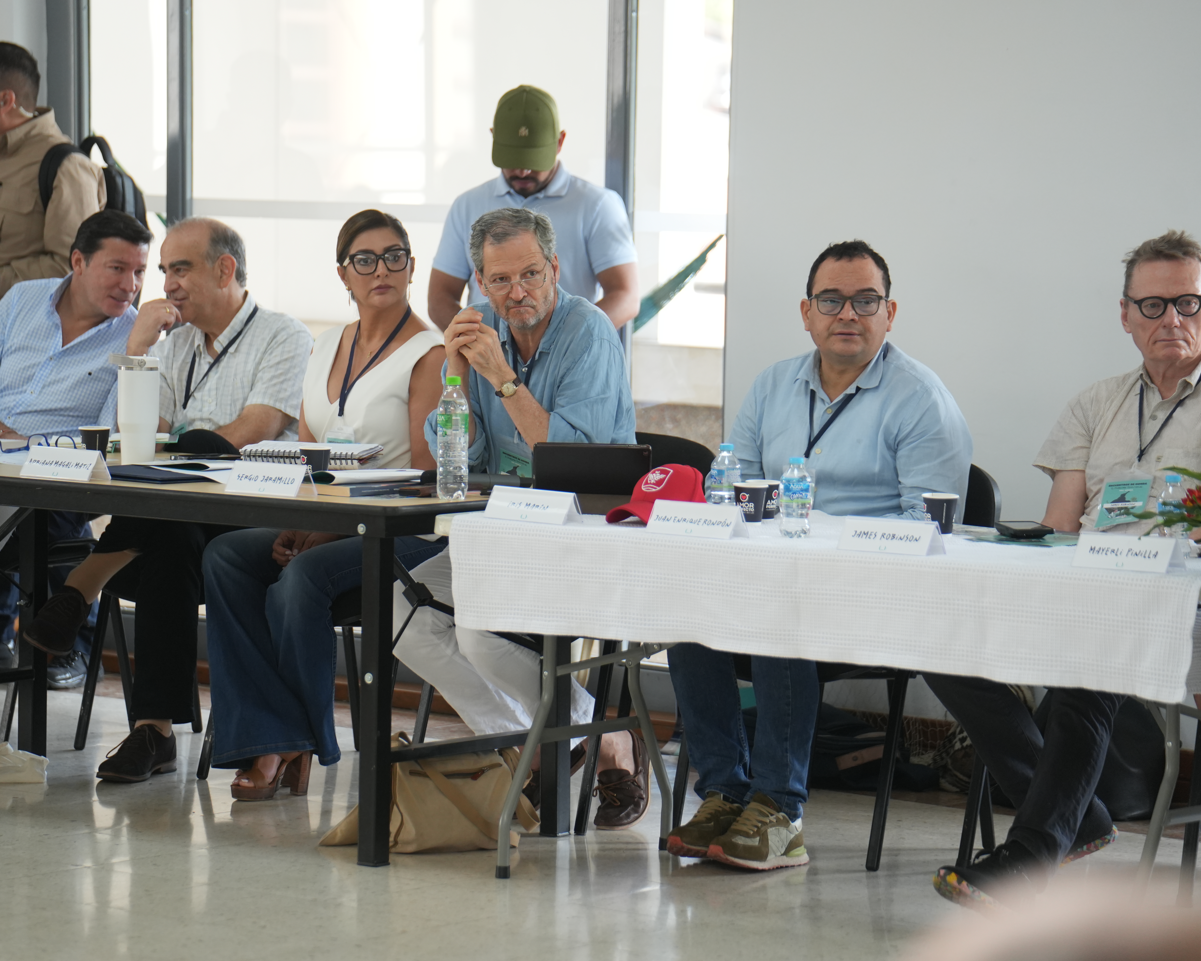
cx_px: 489
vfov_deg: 10.9
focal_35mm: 142
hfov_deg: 13.6
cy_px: 480
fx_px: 5047
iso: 1000
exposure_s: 1/500
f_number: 2.8
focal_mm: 126
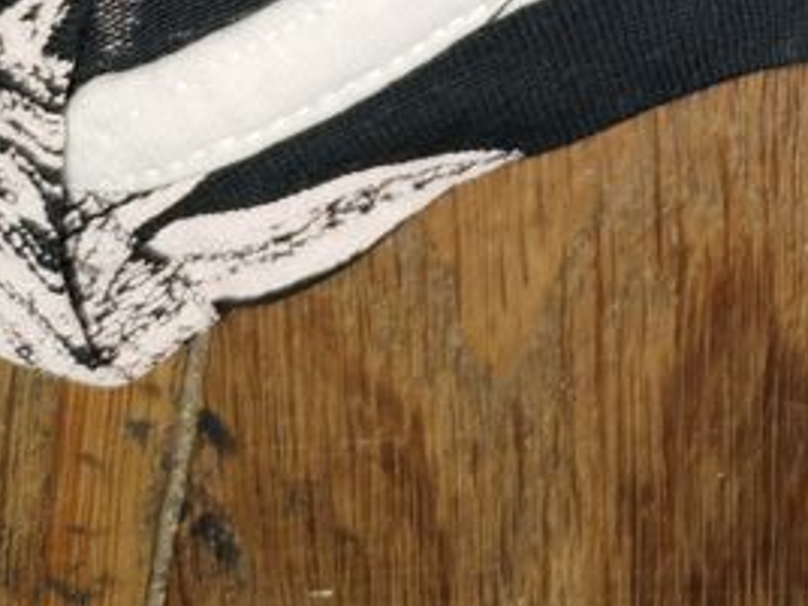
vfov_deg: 13.7
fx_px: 2264
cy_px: -470
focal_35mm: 97
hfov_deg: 17.6
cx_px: 1308
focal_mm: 4.75
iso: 344
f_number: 1.8
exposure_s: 1/50
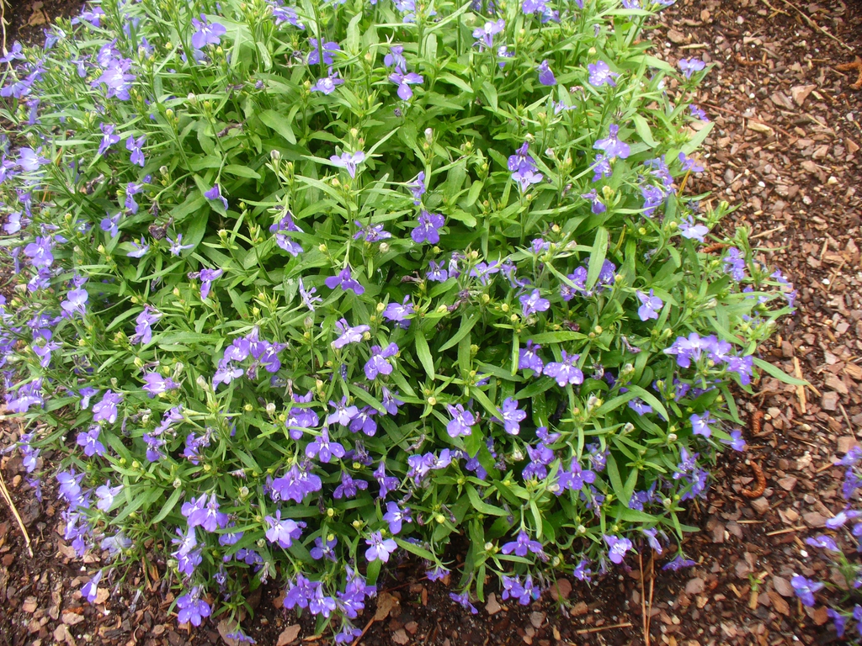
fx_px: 921
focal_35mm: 37
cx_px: 431
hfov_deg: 50.1
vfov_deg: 38.7
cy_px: 323
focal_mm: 6.1
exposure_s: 1/80
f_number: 2.8
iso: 80
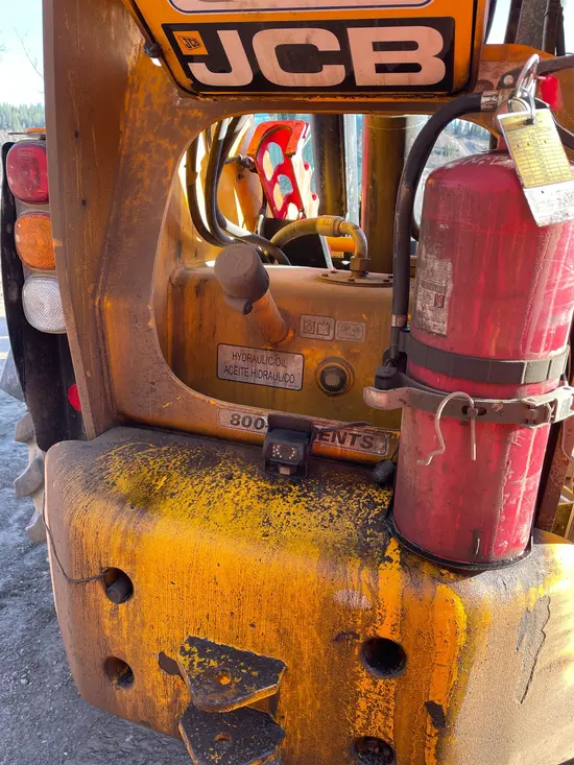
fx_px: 575
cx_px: 287
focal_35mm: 26
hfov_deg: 53.1
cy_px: 382
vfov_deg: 67.3
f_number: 1.6
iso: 32
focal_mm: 4.2
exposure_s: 1/121
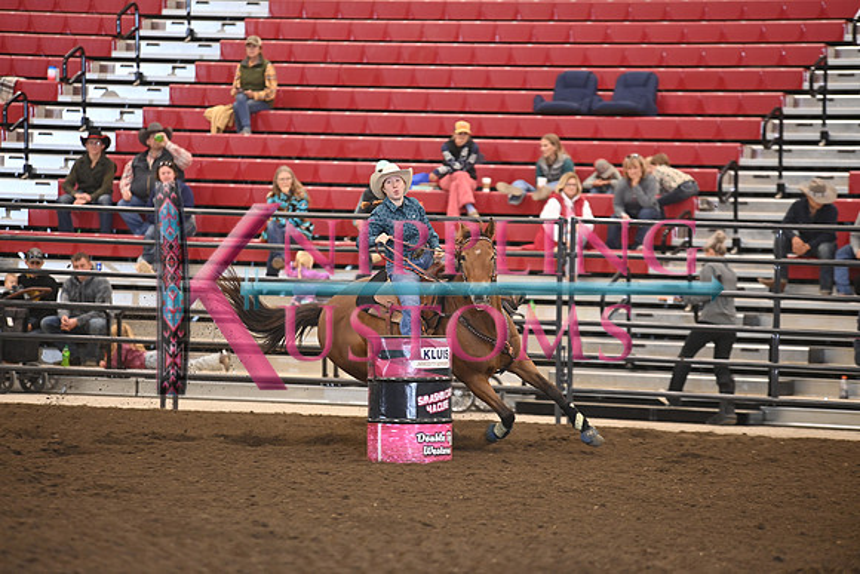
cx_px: 430
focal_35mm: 200
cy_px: 287
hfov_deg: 10.3
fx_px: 4779
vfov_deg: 6.9
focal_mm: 200
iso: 1600
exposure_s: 1/250
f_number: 3.2
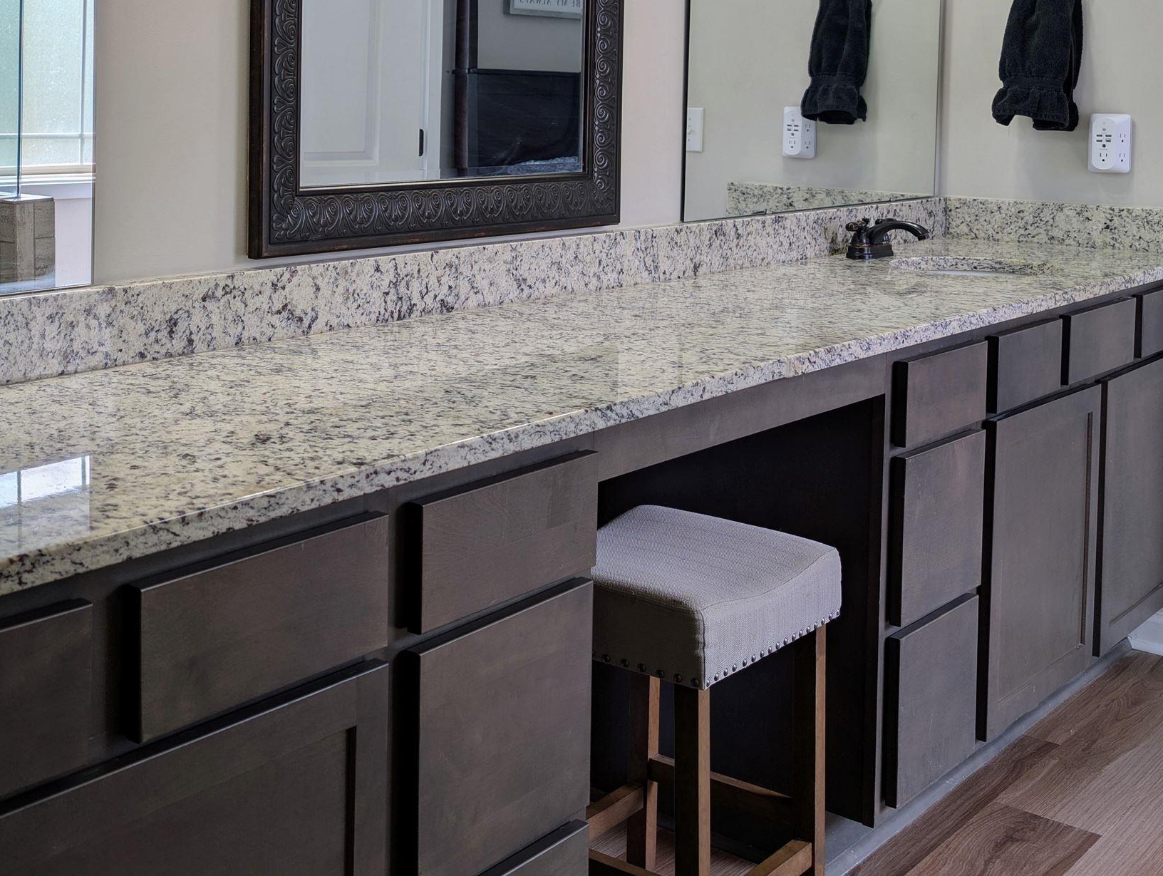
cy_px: 154
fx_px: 1514
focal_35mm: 45
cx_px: 205
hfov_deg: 40.0
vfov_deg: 31.3
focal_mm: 6.9
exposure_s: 1/120
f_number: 1.68
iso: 25
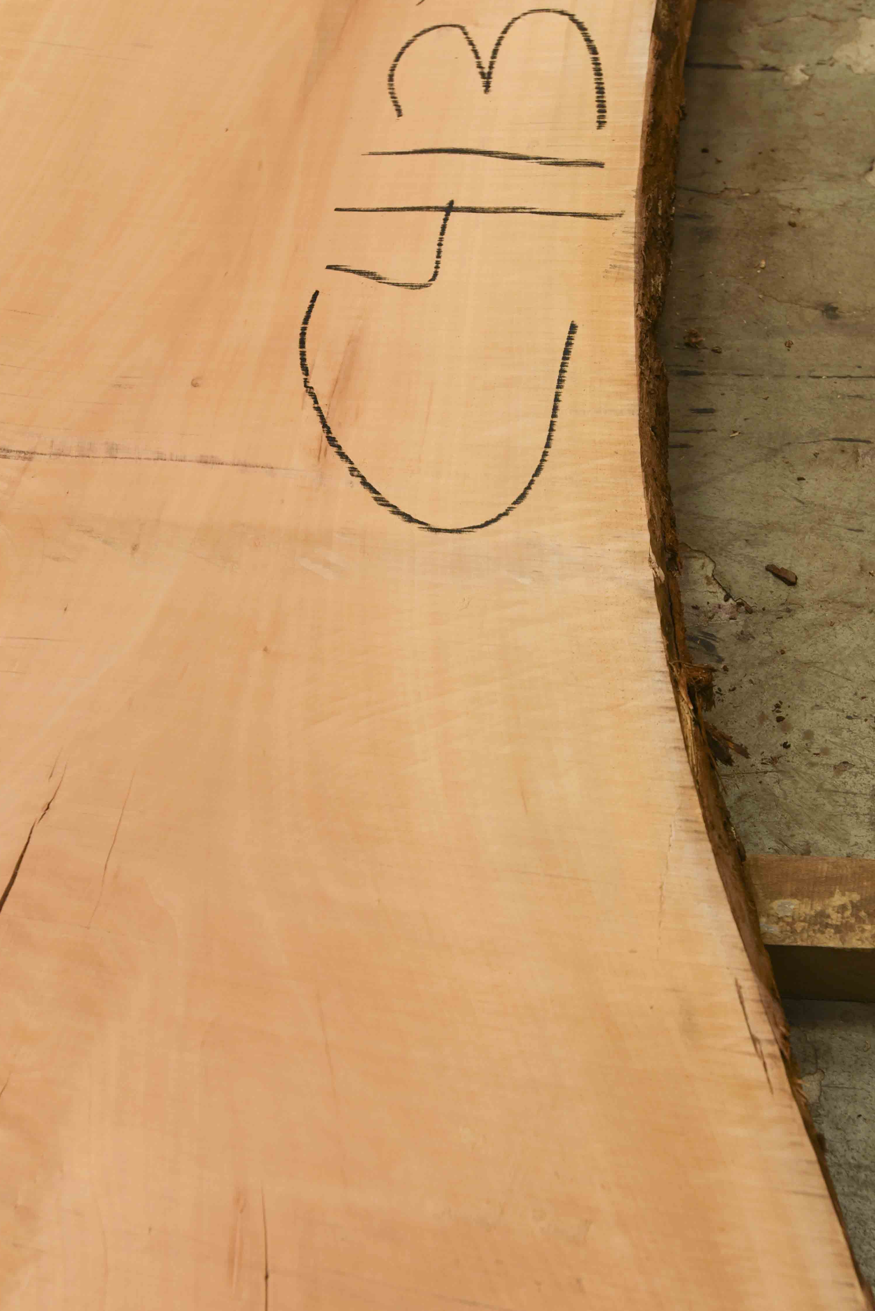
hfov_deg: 33.4
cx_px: 505
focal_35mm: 40
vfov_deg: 48.3
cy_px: 747
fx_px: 1457
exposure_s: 1/200
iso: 400
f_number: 7.1
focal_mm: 30
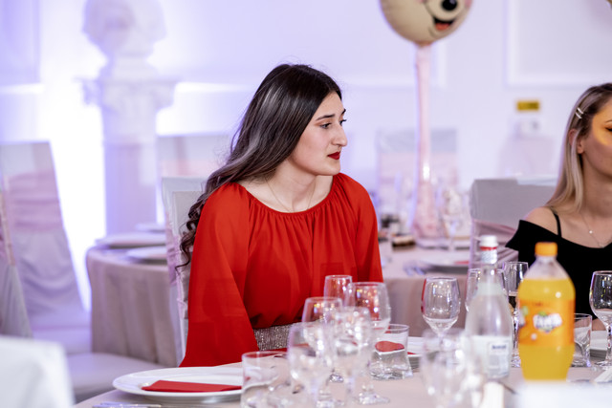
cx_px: 306
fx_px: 2176
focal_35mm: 128
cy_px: 204
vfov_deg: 10.7
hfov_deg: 16.0
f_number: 2
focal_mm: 85
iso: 1000
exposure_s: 1/200
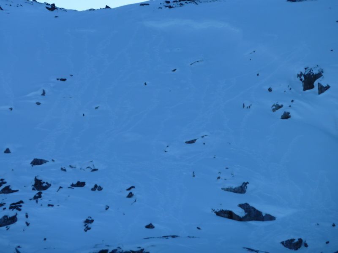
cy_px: 126
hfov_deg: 9.4
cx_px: 169
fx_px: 2050
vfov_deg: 7.1
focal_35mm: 210
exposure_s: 1/400
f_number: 5
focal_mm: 34.4
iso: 80
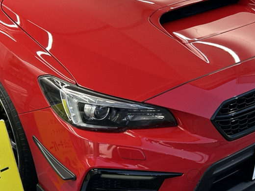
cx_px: 129
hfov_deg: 32.2
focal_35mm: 60
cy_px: 59
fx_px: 442
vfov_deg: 24.3
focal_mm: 5.7
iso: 125
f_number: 1.5
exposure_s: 1/120
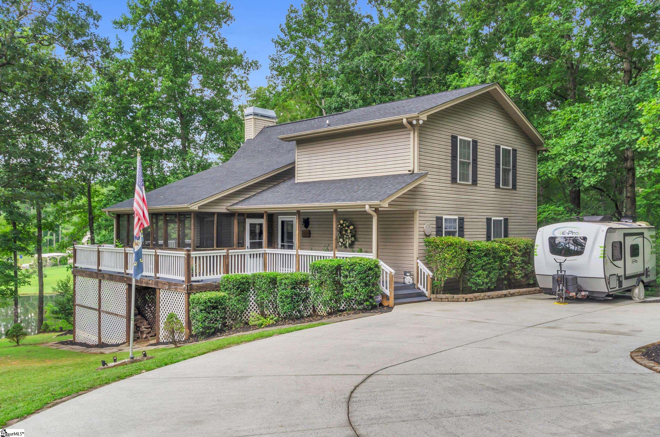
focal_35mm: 30
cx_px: 330
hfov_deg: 62.0
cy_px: 218
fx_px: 549
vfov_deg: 43.4
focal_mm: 20
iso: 250
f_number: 8
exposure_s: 1/80
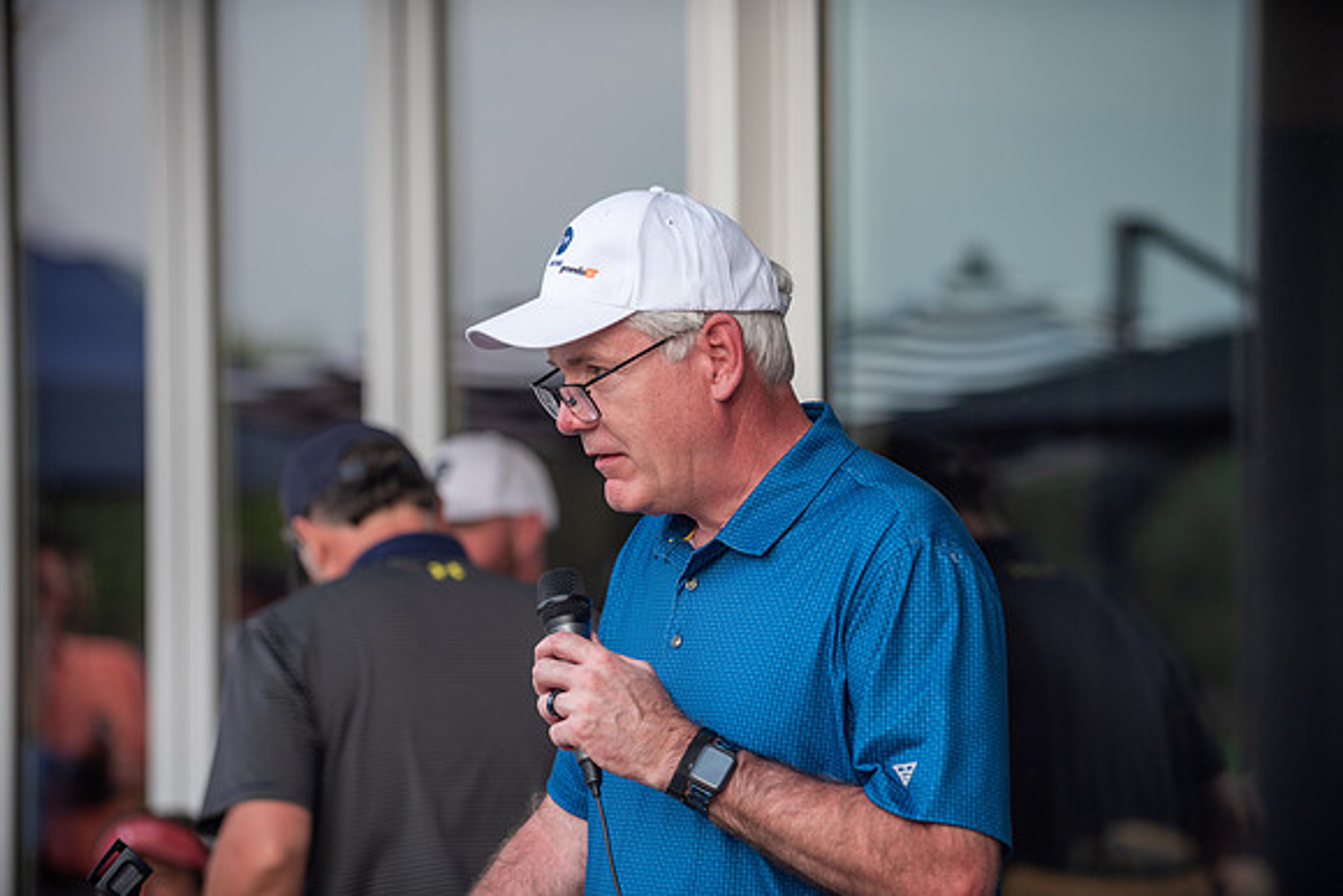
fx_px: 5037
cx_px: 672
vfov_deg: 10.2
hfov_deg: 15.2
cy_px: 448
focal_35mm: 135
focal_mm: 135
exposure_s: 1/500
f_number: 2.8
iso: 250
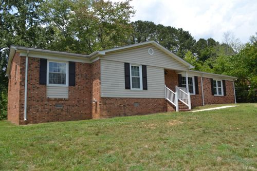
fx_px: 193
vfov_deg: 47.9
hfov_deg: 67.4
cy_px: 86
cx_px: 128
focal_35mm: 27
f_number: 9
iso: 100
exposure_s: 1/200
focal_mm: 18
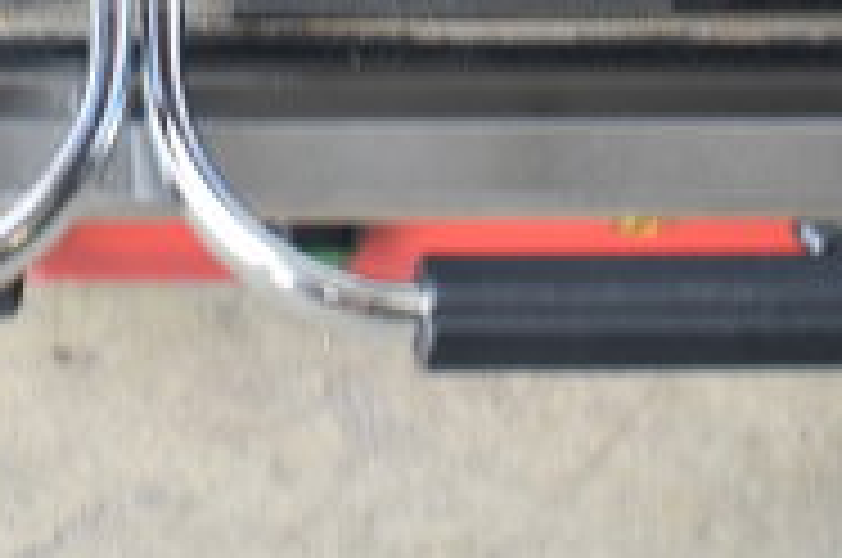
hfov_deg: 16.6
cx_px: 162
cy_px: -344
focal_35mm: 123
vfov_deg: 10.6
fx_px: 2863
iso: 200
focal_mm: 25
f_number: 4
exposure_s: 1/40
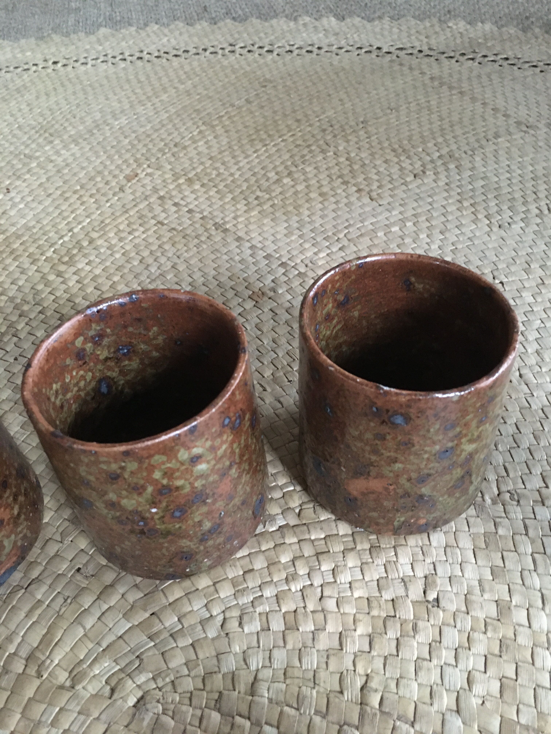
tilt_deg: -45.7
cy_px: 367
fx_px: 615
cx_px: 276
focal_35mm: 29
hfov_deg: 48.2
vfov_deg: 61.7
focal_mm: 4.15
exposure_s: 1/17
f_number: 2.2
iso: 640
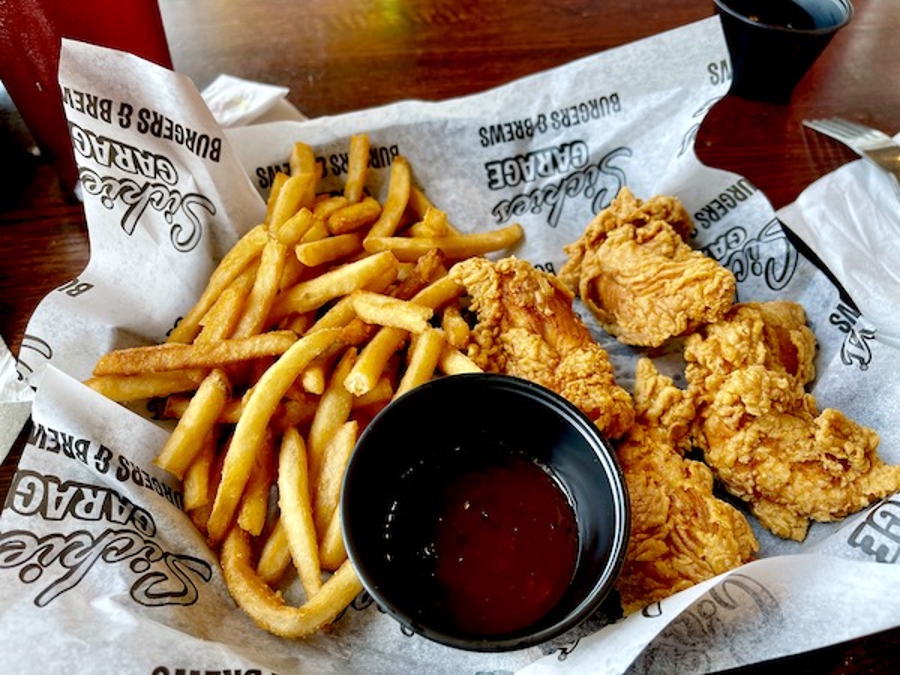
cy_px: 338
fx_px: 676
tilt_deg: -51.8
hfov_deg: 67.3
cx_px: 450
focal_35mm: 26
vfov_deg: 53.1
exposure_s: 1/120
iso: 64
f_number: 1.6
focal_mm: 5.1
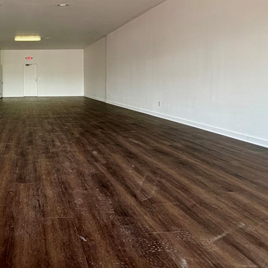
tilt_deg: -2.3
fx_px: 219
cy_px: 90
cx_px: 36
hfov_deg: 56.0
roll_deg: +1.0
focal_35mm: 25
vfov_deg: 61.5
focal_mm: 2.22
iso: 160
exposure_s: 1/90
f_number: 2.2
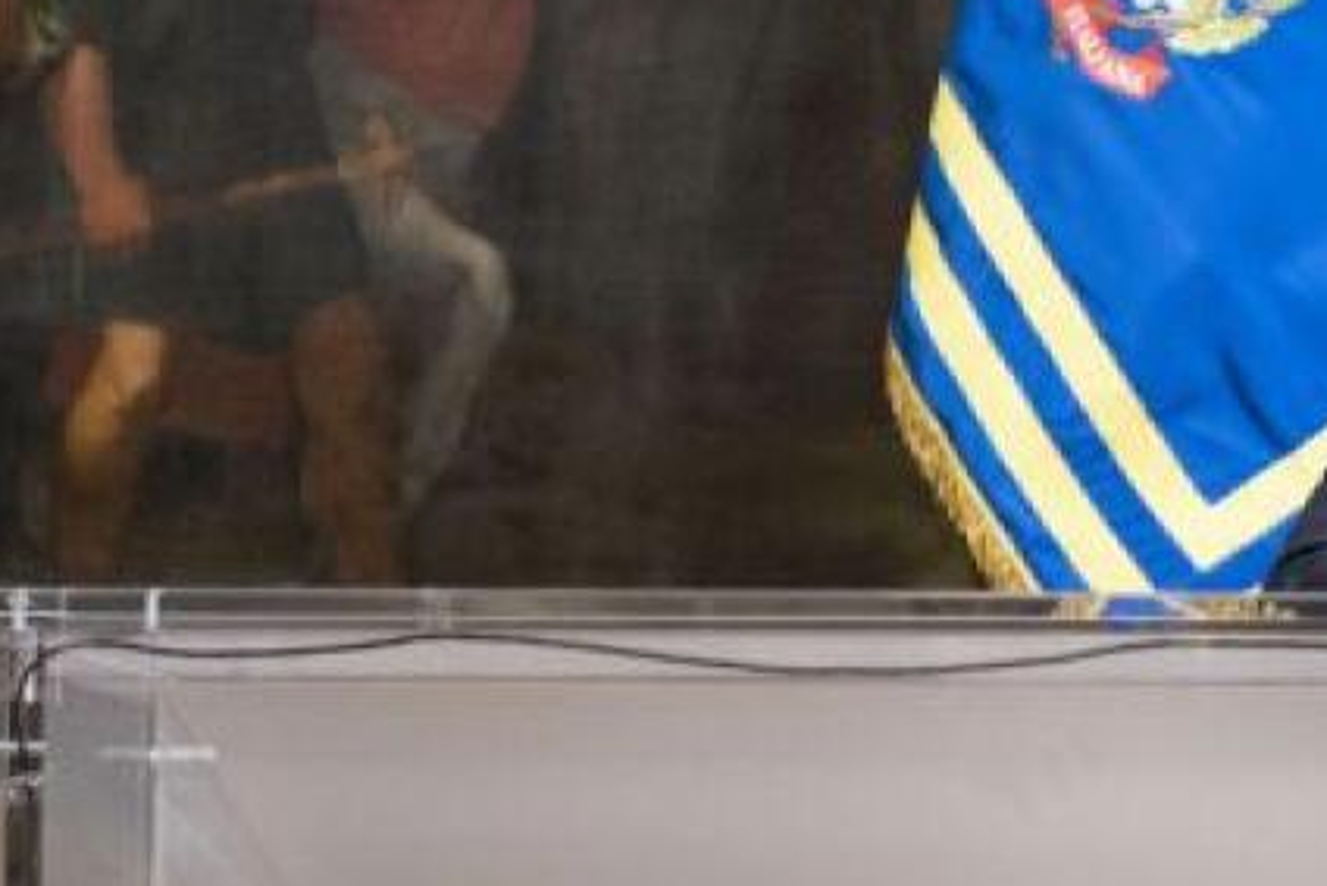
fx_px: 7301
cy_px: 651
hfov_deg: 10.2
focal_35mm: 198
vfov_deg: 6.9
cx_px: 1765
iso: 2000
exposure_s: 1/250
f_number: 2.8
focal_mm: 70
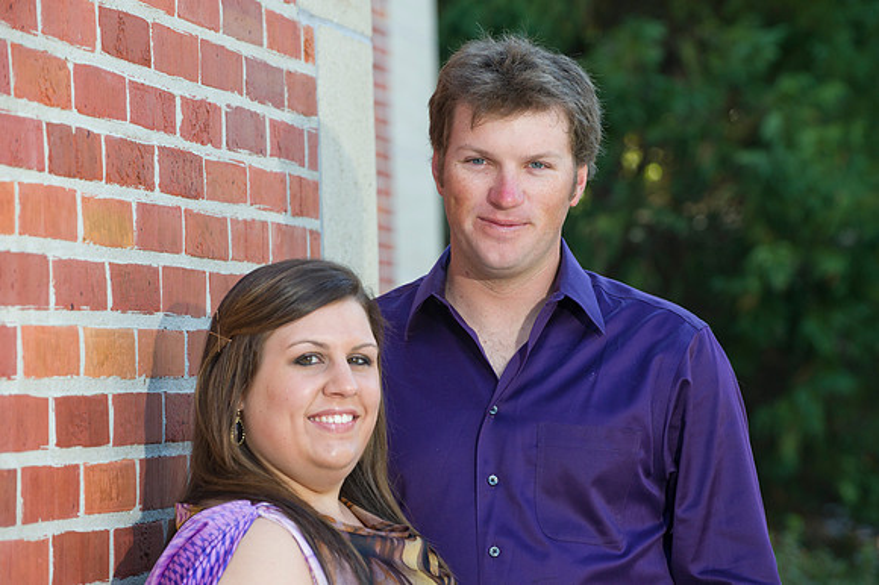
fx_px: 3782
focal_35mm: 155
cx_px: 440
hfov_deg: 13.3
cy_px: 292
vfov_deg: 8.8
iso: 400
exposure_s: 1/80
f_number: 5.6
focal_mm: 155
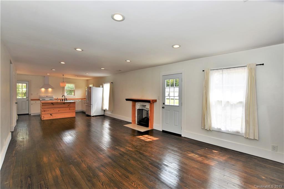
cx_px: 142
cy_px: 94
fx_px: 118
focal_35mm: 15
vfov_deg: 77.3
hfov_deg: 100.4
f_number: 5.6
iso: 140
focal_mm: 10
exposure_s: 1/125
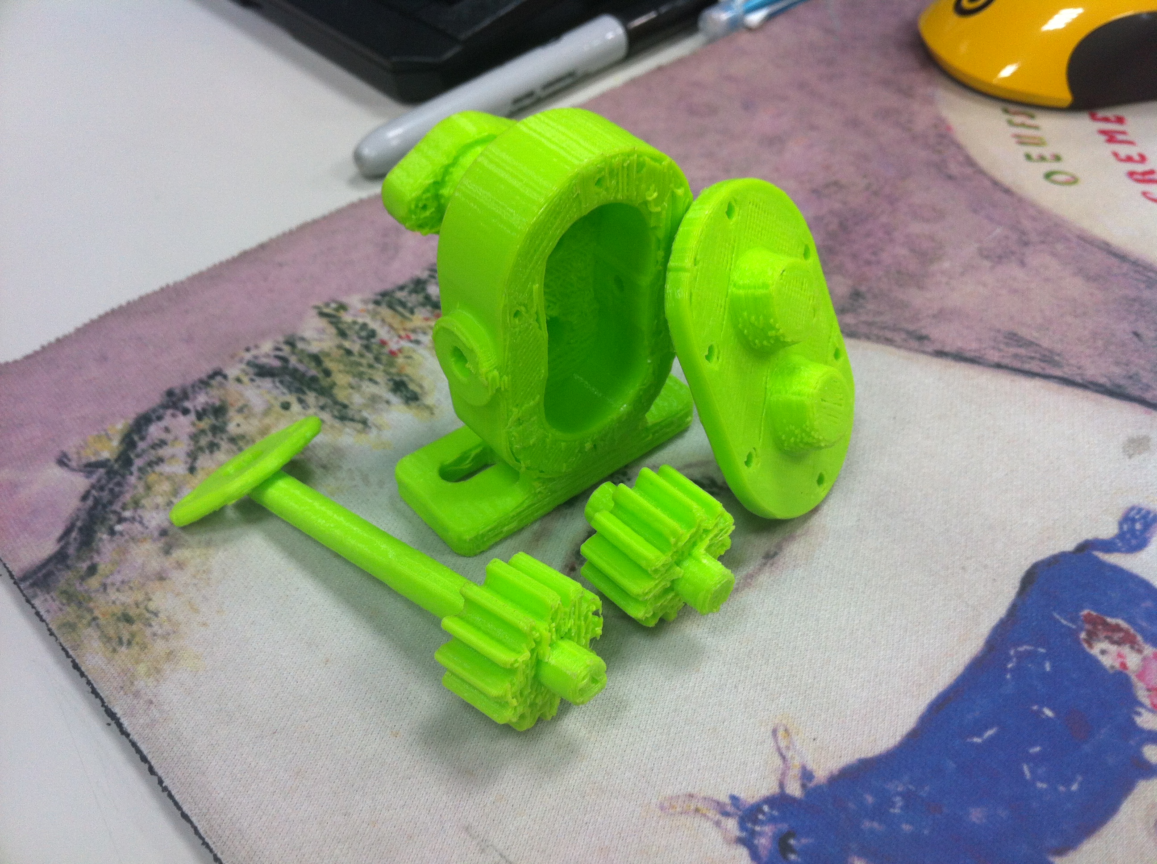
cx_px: 578
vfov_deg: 40.6
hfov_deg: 52.7
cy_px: 432
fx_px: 1168
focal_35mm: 35
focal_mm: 3.85
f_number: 2.8
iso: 80
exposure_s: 1/20
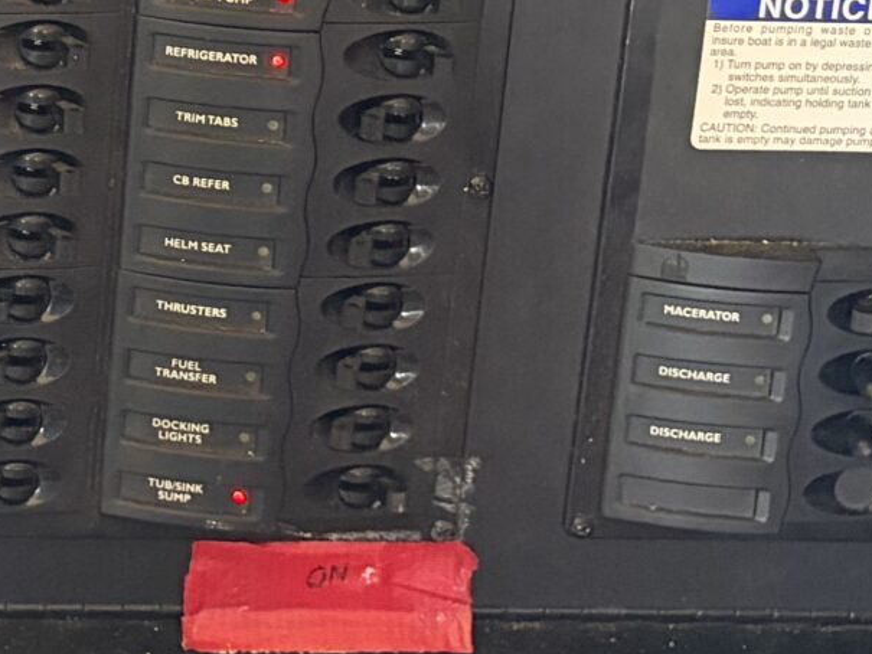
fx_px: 2772
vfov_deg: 12.6
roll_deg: -1.2
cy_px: -403
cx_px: -330
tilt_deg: -39.4
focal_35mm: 110
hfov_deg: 16.7
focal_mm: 5.96
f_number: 1.6
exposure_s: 1/60
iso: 500
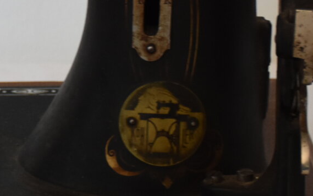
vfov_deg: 4.8
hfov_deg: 7.5
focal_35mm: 275
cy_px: 13
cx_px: -102
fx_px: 2347
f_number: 4.5
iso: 800
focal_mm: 40
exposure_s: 1/80
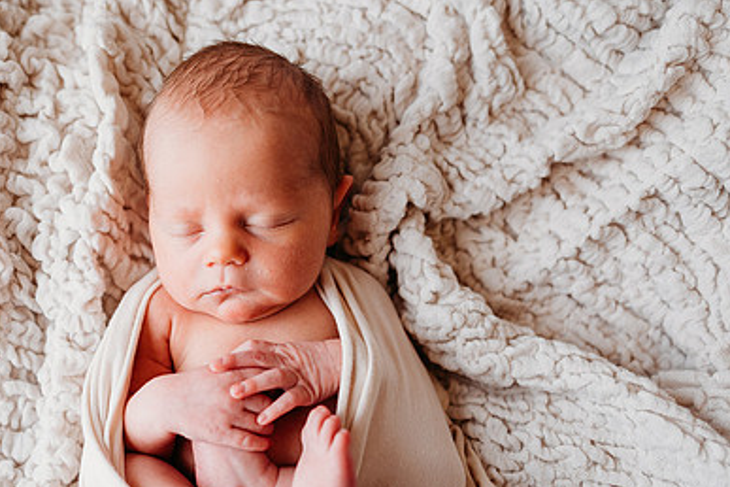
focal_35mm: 36
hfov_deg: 52.2
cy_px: 348
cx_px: 251
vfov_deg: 36.2
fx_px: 730
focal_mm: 24
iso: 80
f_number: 2.2
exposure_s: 1/200
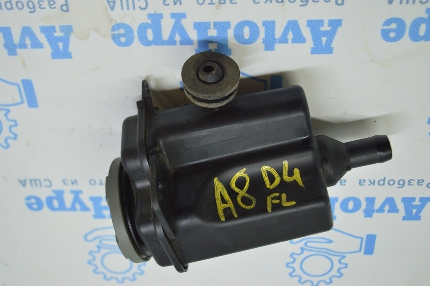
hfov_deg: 42.4
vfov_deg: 28.9
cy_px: 143
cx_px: 215
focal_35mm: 46
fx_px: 555
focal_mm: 31
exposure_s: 1/60
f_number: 4.2
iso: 400
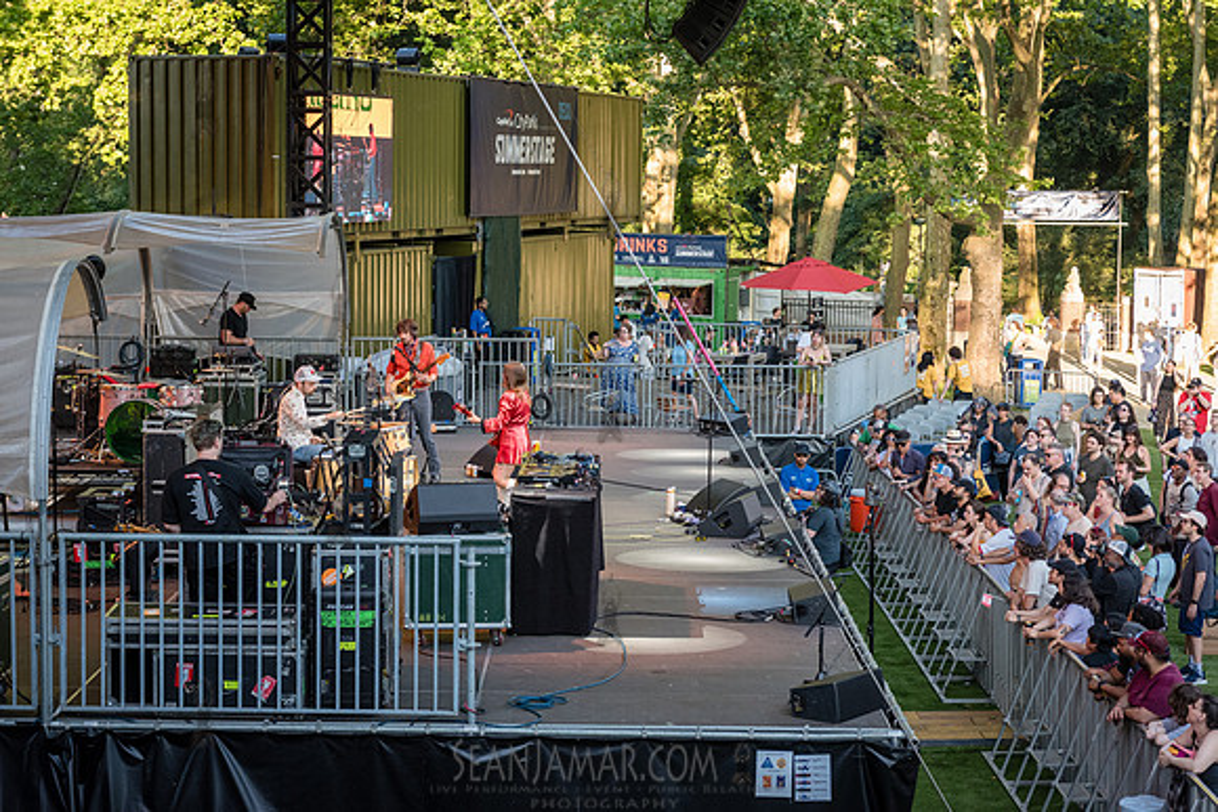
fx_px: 2369
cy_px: 406
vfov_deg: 19.5
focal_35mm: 70
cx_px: 609
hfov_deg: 28.8
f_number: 5.6
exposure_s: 1/320
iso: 2000
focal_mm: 70
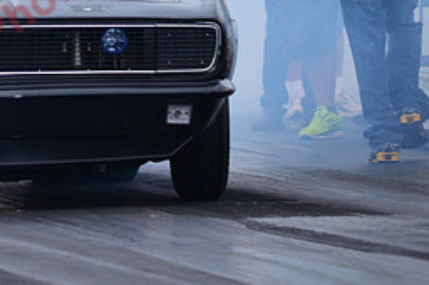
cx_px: 8
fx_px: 8081
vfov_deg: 2.0
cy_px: 35
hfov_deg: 3.0
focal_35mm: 679
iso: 1000
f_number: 5.6
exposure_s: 1/400
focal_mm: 200
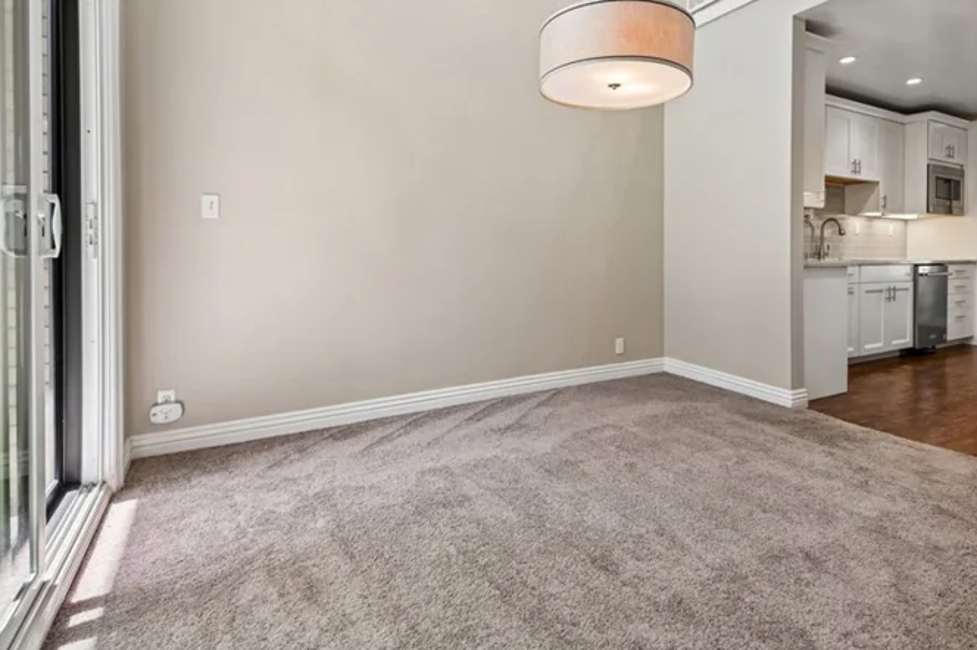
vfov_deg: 63.8
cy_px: 251
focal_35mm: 19
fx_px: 515
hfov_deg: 86.8
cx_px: 527
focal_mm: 15
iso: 250
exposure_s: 1/13
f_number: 8
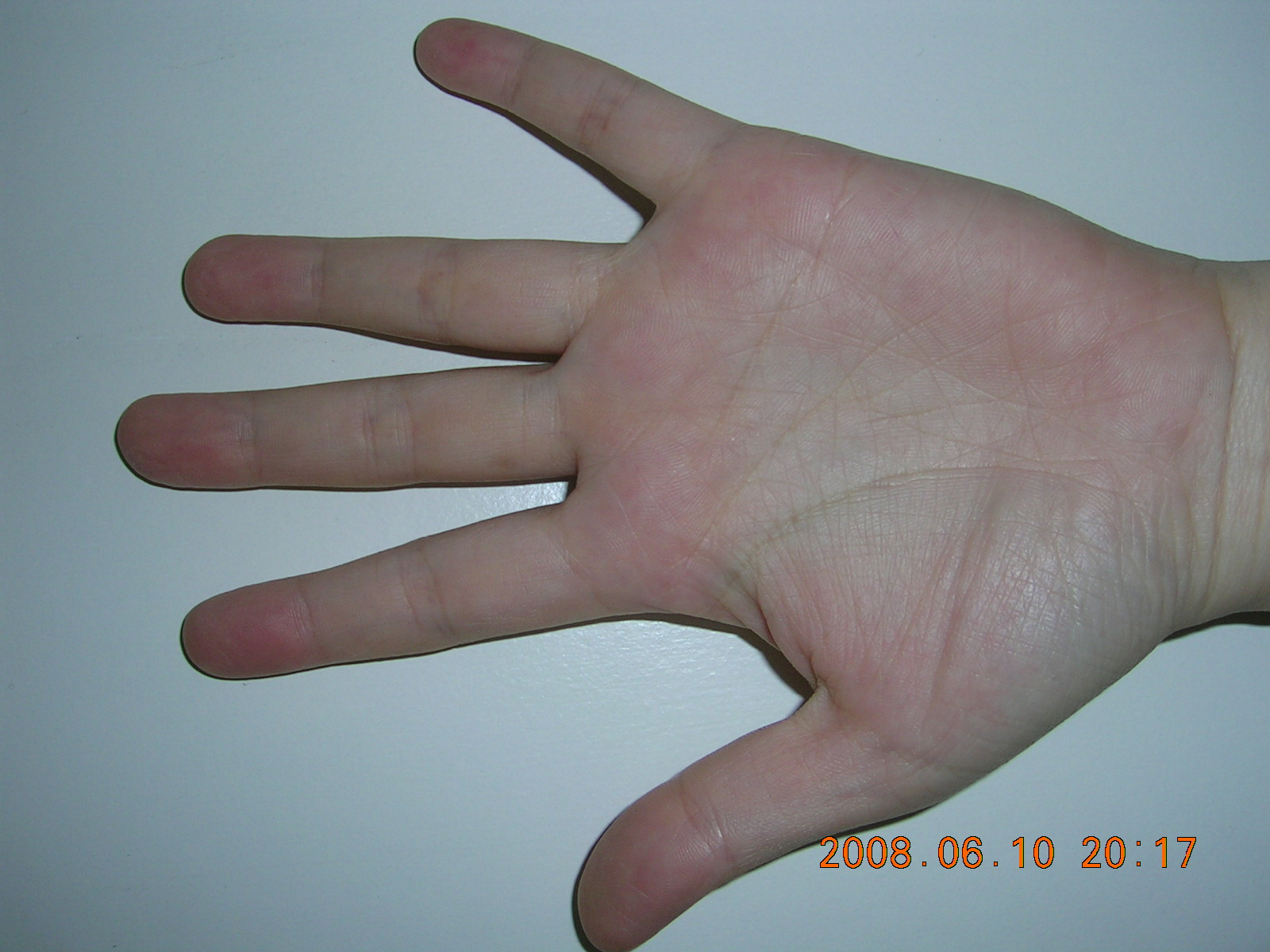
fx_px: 1284
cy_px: 476
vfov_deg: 40.7
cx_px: 635
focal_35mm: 35
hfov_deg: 52.6
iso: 50
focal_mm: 5.4
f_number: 4.8
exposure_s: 1/60.1
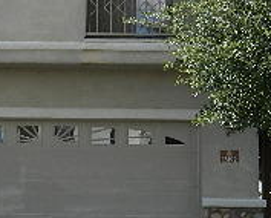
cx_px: 113
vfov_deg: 13.7
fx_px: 907
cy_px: 86
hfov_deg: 17.0
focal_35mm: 113
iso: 160
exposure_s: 1/800
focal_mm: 5.6
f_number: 3.7
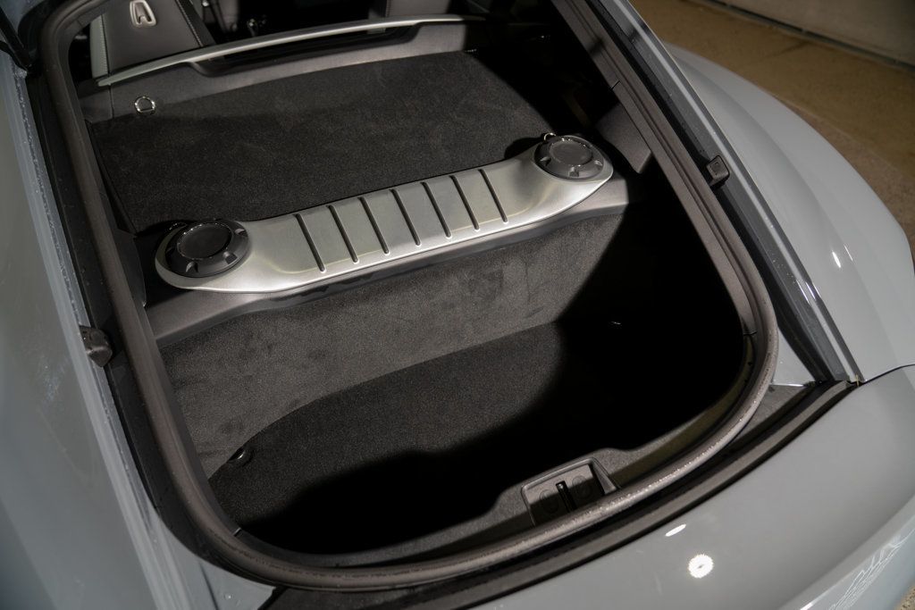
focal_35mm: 24
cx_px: 458
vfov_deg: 53.1
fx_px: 610
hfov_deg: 73.7
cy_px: 305
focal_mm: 24
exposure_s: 1/60
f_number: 2.8
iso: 250
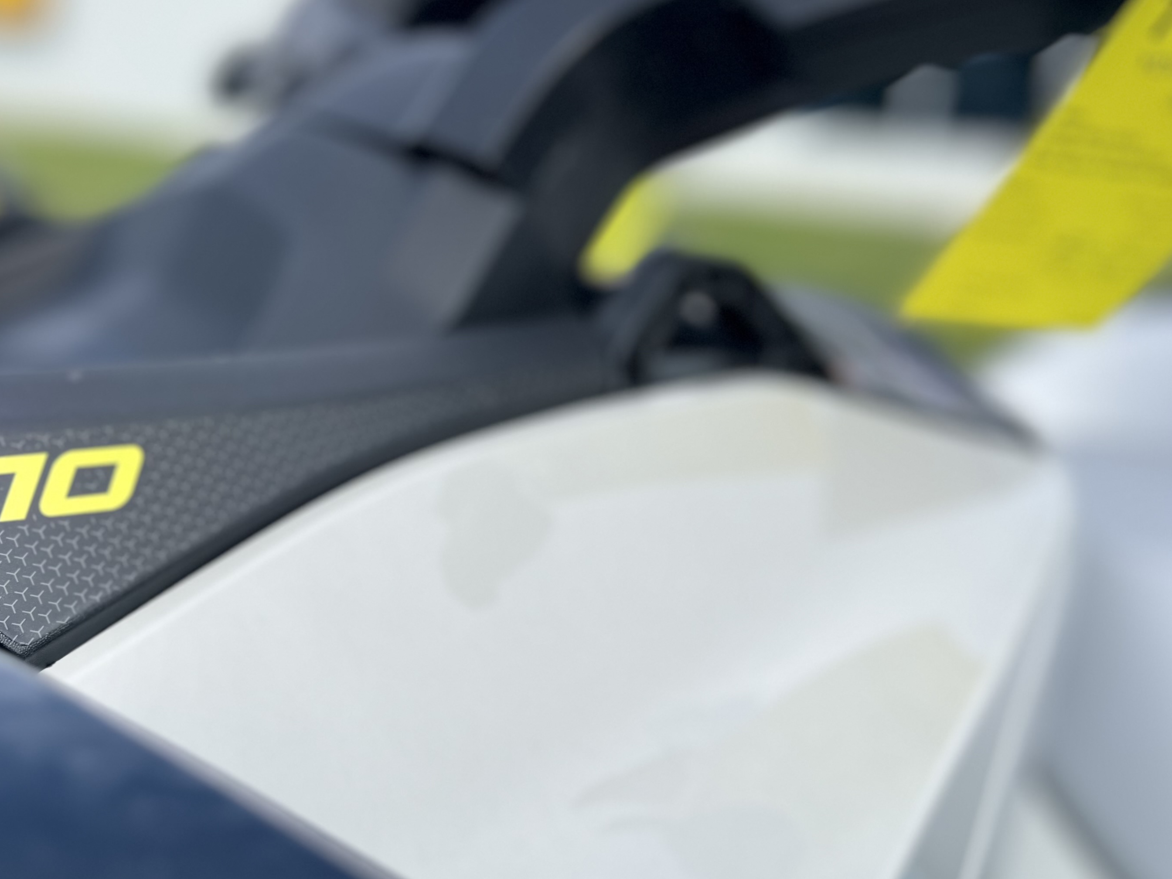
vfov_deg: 36.6
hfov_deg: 46.4
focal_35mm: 39
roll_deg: -2.2
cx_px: 317
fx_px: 1320
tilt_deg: -19.3
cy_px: 555
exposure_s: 1/3831
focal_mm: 5.7
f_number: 1.5
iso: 50
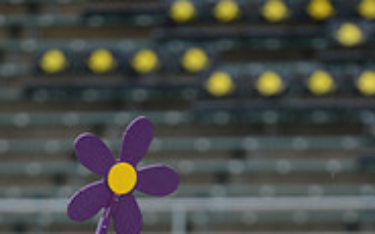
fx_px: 7655
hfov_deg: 2.8
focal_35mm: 749
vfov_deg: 1.8
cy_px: 452
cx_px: 189
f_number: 5.6
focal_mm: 300
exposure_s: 1/640
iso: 200
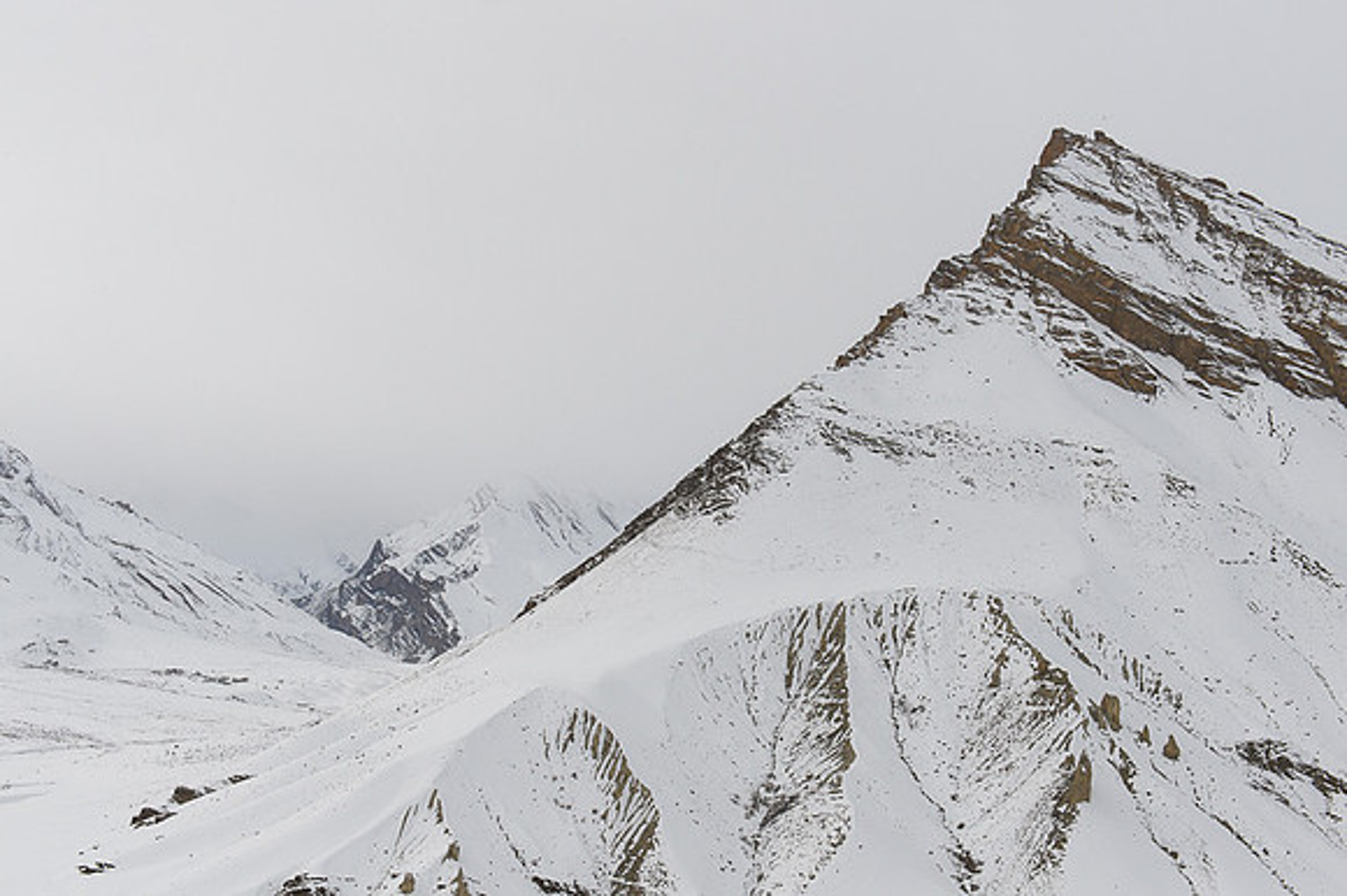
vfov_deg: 30.5
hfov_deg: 44.5
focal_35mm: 44
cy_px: 448
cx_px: 674
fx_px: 1645
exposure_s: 1/1250
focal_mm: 44
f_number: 16
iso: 560
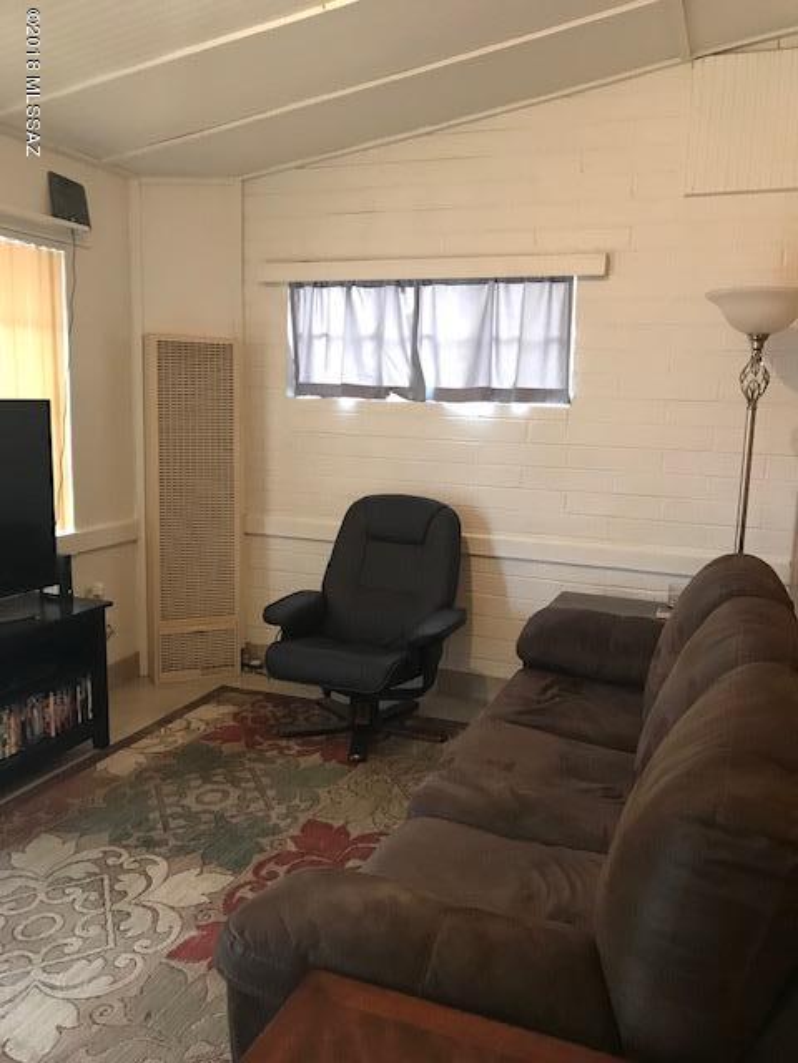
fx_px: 861
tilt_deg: -7.6
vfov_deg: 63.4
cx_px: 399
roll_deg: -2.5
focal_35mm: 28
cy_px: 532
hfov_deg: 49.7
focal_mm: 3.99
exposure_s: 1/13
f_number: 1.8
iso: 100
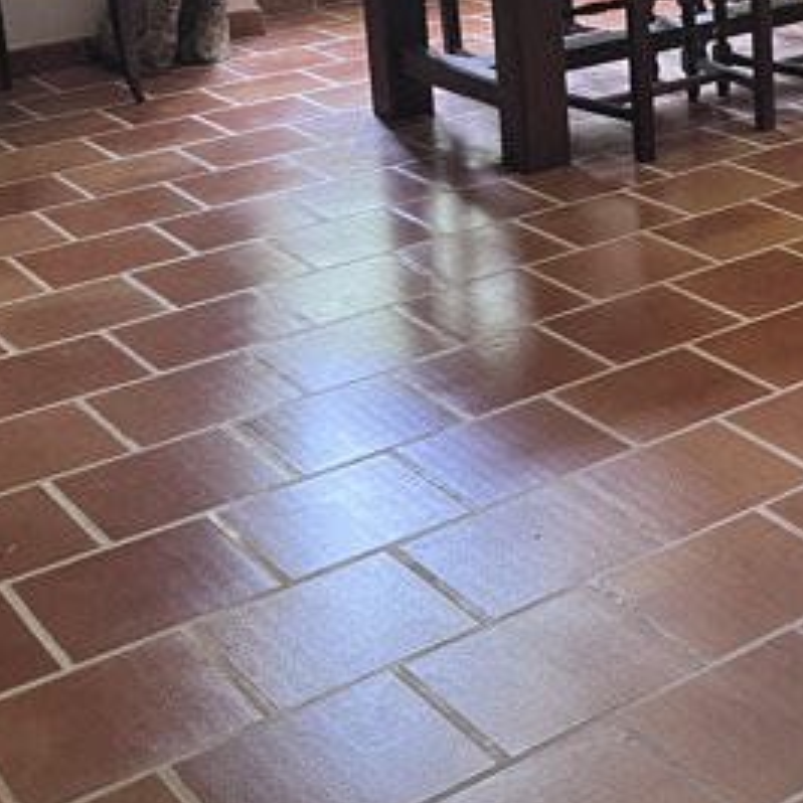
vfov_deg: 23.9
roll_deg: +1.6
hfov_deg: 23.2
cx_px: 930
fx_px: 1811
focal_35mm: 69
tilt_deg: -12.8
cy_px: -3
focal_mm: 5.1
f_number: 1.6
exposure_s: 1/60
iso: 250
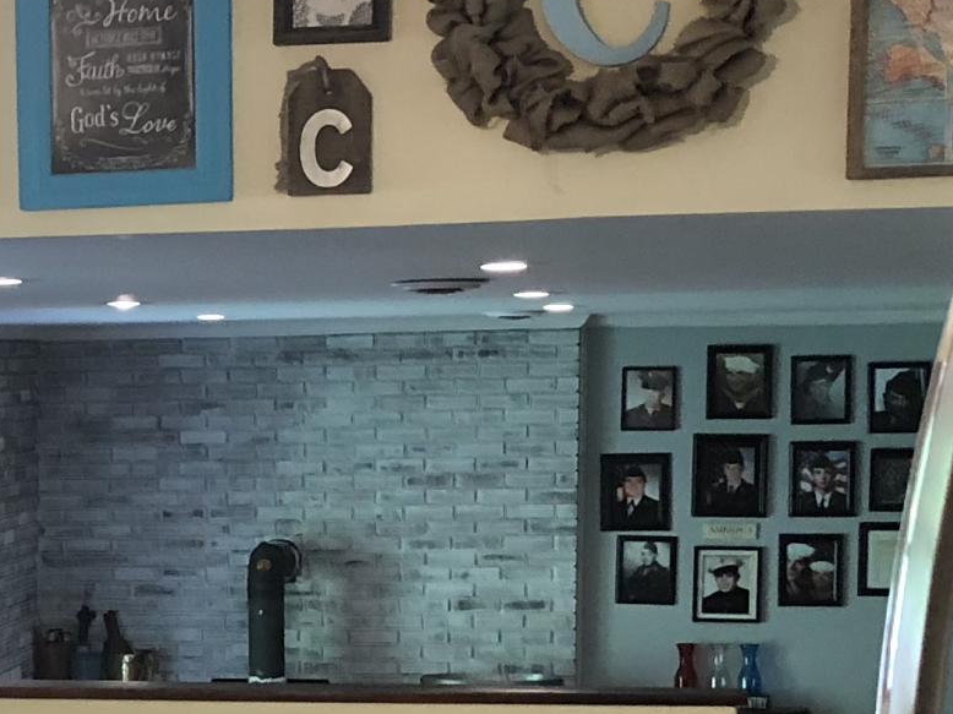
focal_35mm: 108
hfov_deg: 17.4
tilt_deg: -6.7
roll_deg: -0.2
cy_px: 675
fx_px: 2972
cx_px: -200
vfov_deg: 13.5
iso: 50
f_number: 1.8
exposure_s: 1/15
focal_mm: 3.99
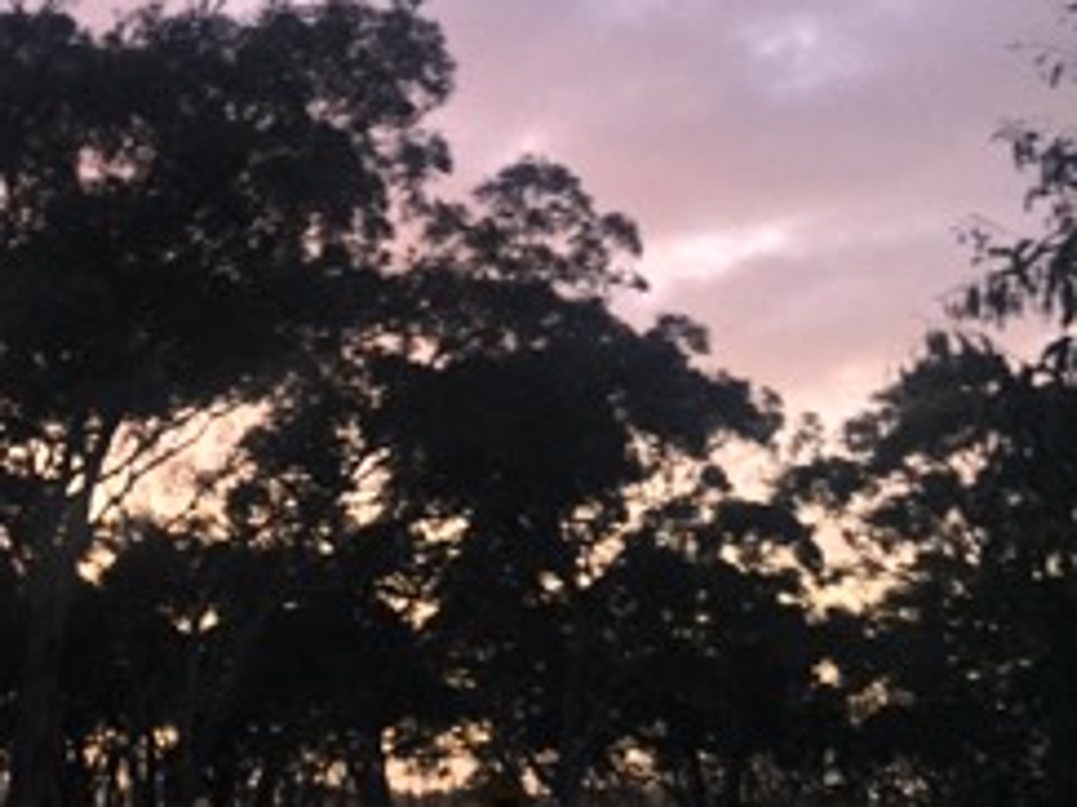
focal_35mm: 62
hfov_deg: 28.7
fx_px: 1928
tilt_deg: +16.2
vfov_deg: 23.5
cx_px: -66
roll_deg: -0.6
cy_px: 244
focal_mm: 4.15
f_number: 2.2
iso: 320
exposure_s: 1/15
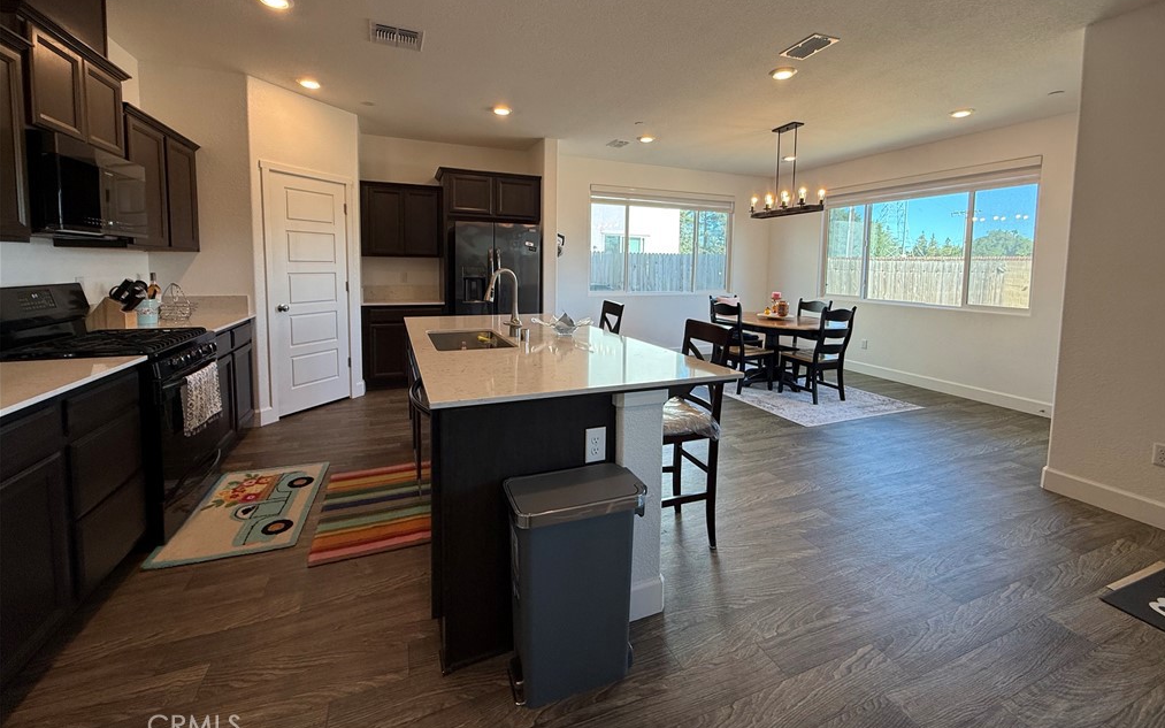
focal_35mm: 15
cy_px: 300
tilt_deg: -4.1
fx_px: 476
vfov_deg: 74.2
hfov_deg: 101.5
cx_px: 588
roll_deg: -0.7
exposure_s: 1/120
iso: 100
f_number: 2.2
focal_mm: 2.22
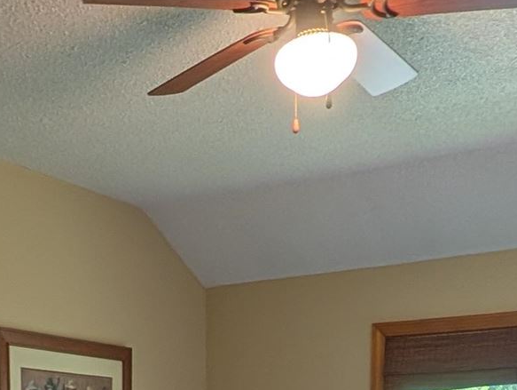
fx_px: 942
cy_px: 664
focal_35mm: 63
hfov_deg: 30.3
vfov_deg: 18.9
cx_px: 153
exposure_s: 1/120
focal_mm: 2.02
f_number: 1.7
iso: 106
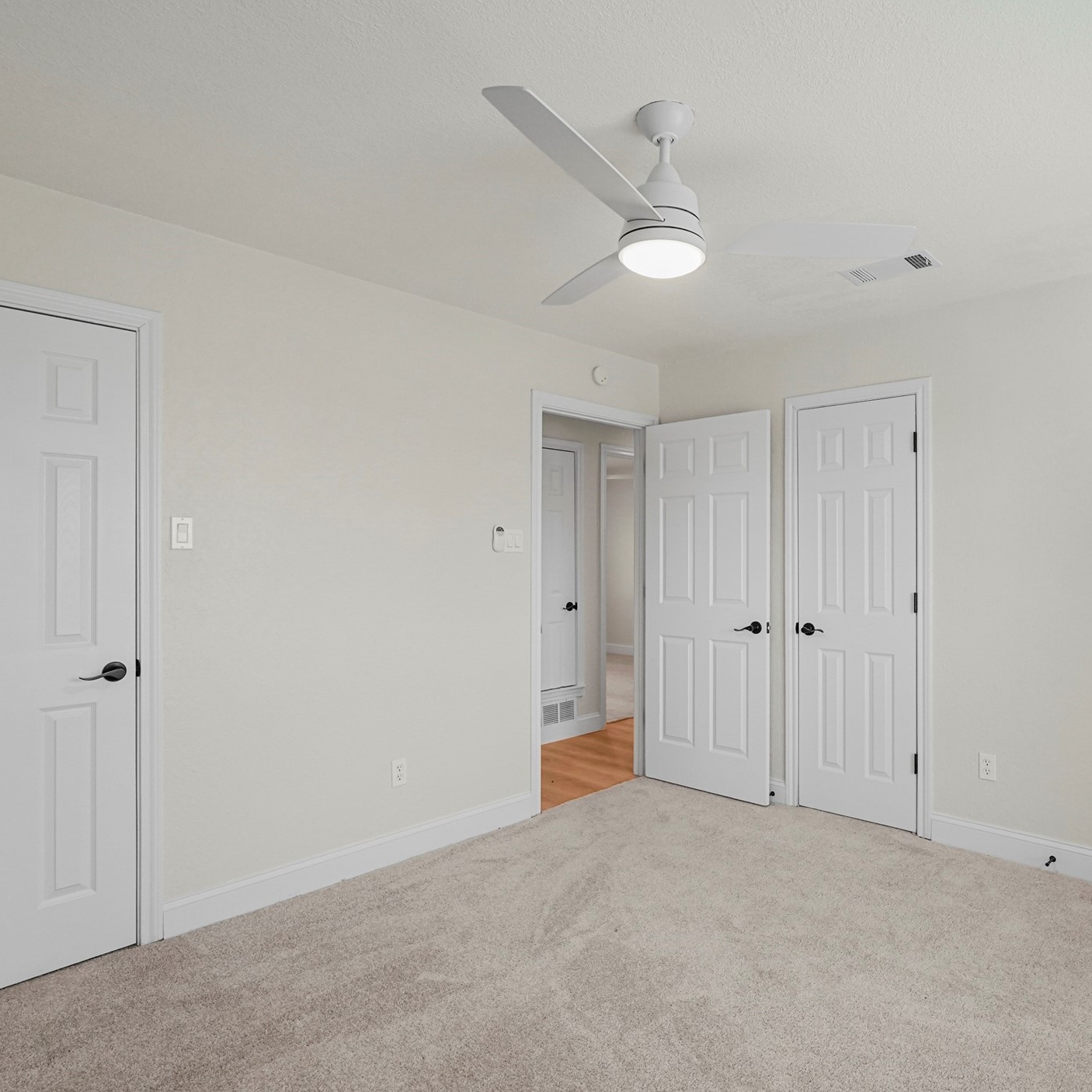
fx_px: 749
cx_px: 659
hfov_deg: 71.3
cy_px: 549
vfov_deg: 72.1
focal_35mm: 21
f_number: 5.6
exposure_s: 1/100
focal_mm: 16
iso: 2000
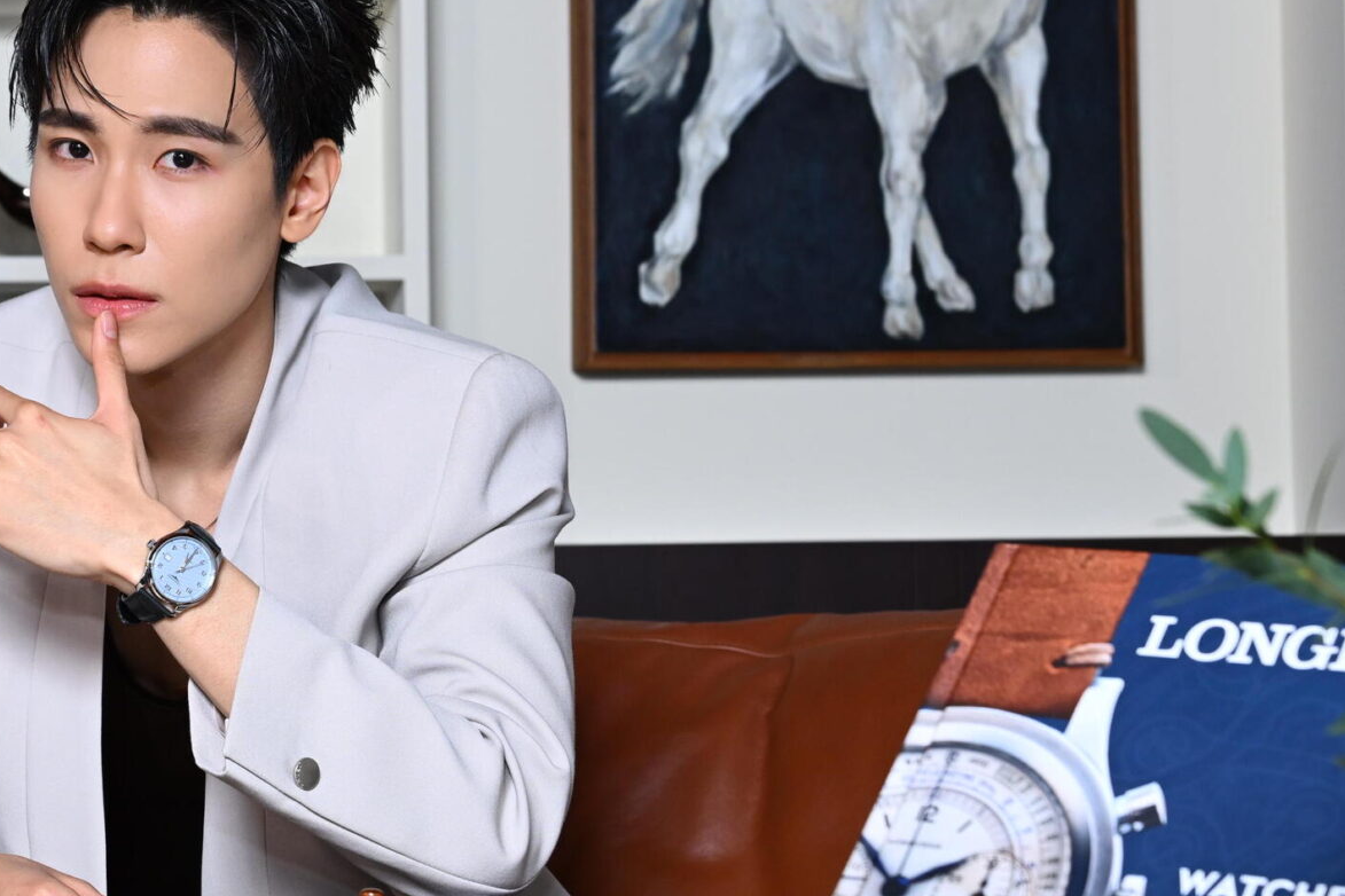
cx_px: 111
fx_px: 3586
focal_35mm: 96
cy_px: 398
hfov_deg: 20.8
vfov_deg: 14.2
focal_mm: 44
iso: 640
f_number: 5.6
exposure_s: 1/160
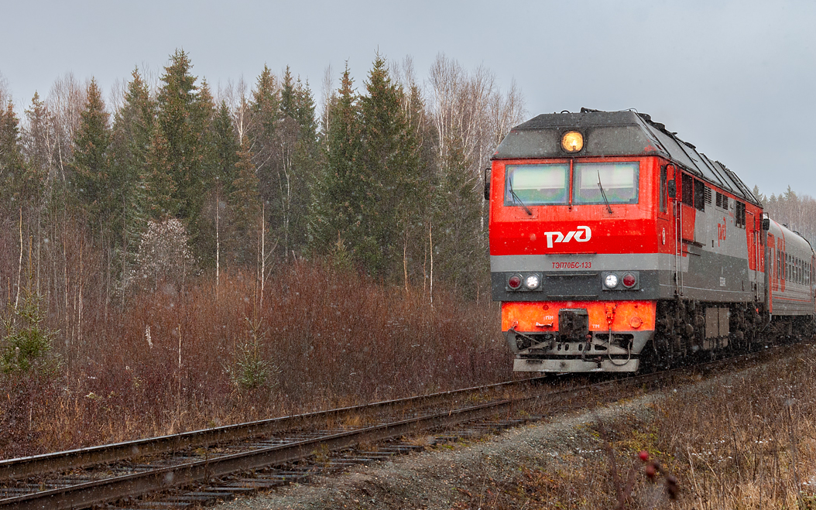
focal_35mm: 89
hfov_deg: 23.3
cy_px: 214
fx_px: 1979
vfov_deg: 14.7
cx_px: 491
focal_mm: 48
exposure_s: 1/500
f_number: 7.1
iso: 800
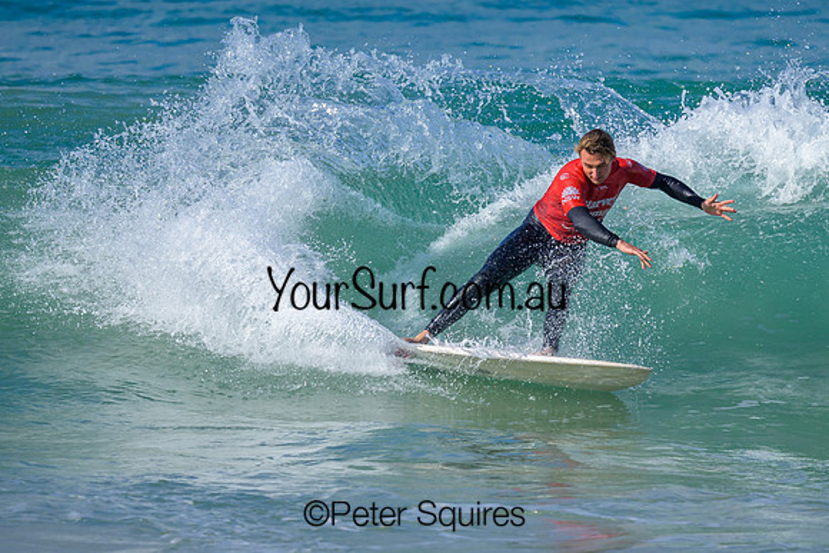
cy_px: 244
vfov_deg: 1.3
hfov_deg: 1.9
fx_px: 25299
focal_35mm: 1098
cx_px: 514
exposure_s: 1/2000
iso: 280
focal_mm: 800
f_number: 6.3
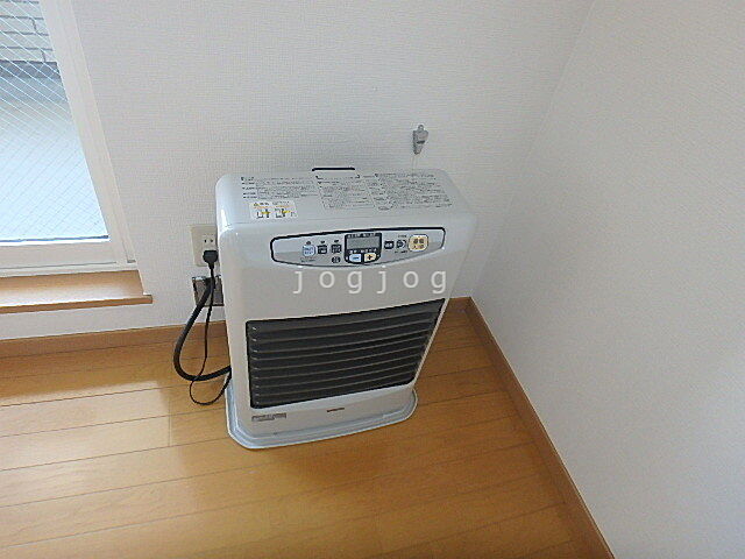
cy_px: 280
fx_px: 452
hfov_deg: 79.0
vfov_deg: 63.4
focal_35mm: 21
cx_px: 372
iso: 250
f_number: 3.5
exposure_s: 1/30
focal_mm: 3.7
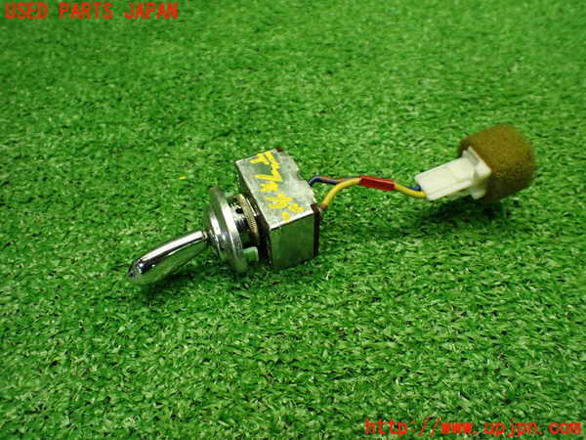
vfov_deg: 46.8
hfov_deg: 60.0
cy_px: 220
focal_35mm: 30
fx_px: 508
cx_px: 293
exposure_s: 1/125
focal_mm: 5.4
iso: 500
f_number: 2.3
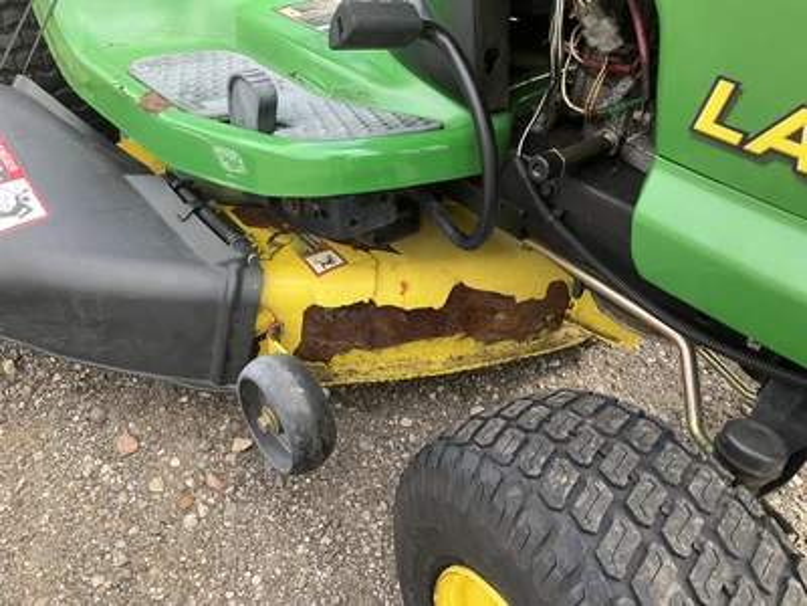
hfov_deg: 61.7
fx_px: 676
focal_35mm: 29
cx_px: 404
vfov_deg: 48.2
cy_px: 303
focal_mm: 3
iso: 20
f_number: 1.8
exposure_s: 1/211
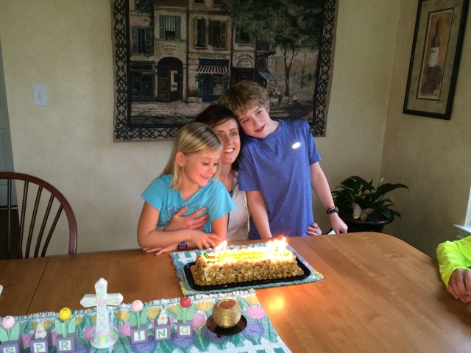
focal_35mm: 29
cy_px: 176
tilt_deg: -13.2
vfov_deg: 48.2
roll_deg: -1.0
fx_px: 395
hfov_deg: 61.7
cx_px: 236
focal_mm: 4.15
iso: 160
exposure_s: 1/30
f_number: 2.2
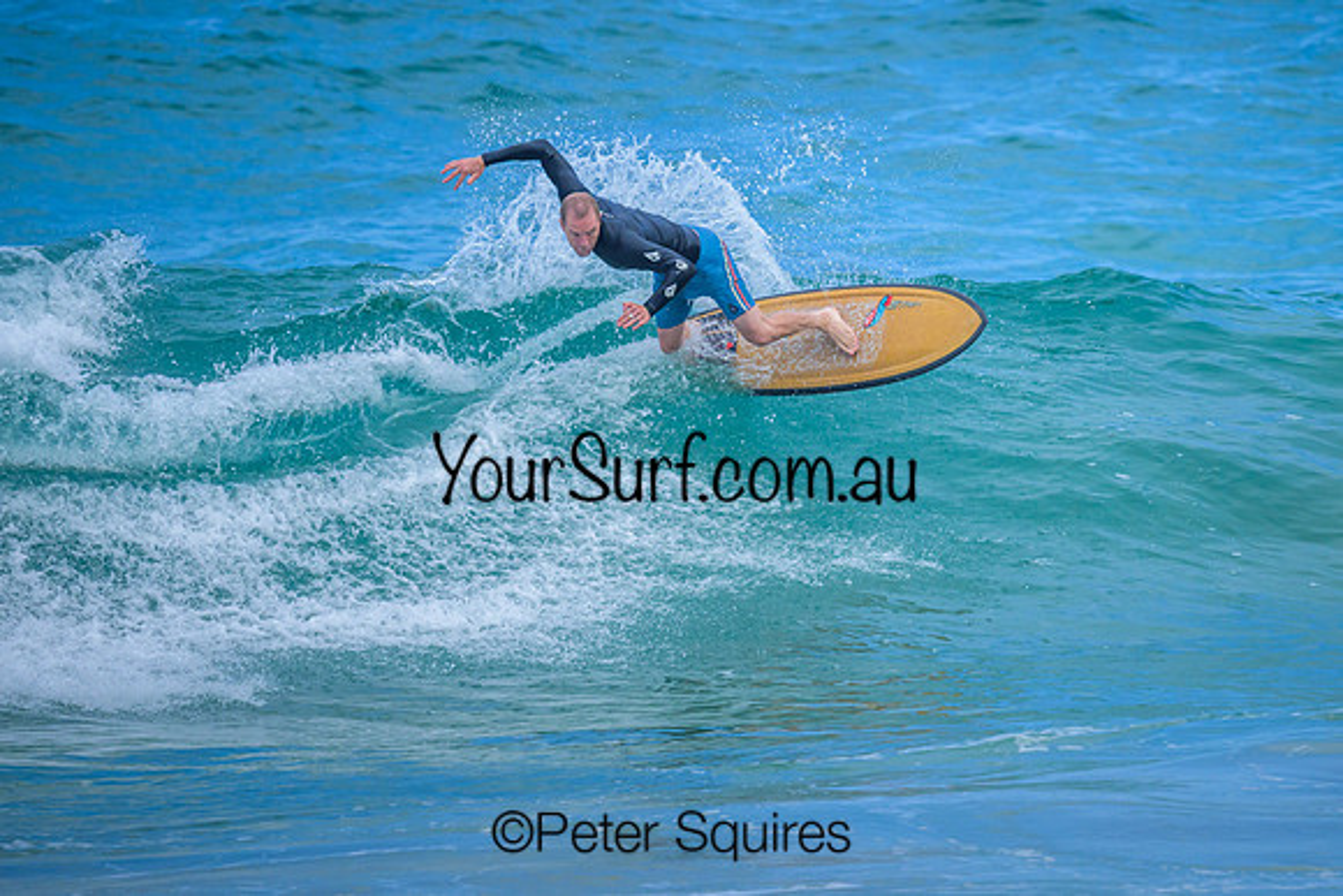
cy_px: 328
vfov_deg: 1.3
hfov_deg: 1.9
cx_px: 819
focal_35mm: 1099
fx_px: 41009
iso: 720
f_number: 6.3
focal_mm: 800
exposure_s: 1/3200
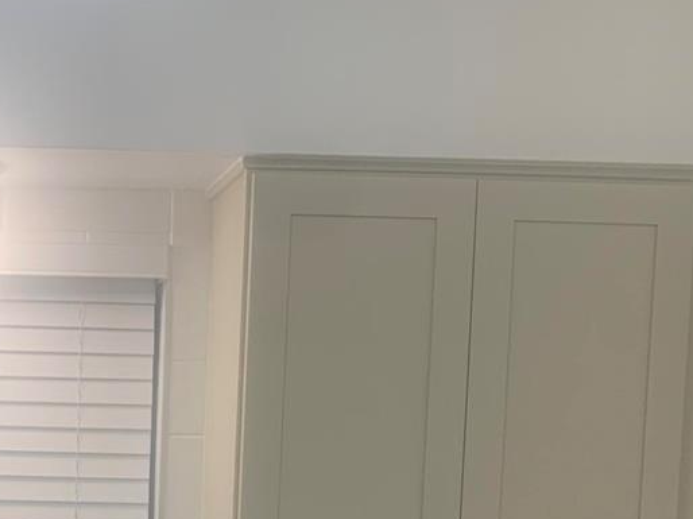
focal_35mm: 81
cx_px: -22
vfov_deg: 16.9
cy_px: 710
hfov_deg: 23.0
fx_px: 1621
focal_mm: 4.25
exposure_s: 1/120
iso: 64
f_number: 1.8
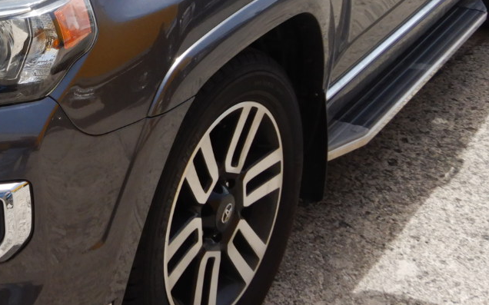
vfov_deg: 19.8
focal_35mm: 64
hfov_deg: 30.8
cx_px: 63
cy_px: 15
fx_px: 853
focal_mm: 4.3
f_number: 2.8
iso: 125
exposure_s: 1/1250
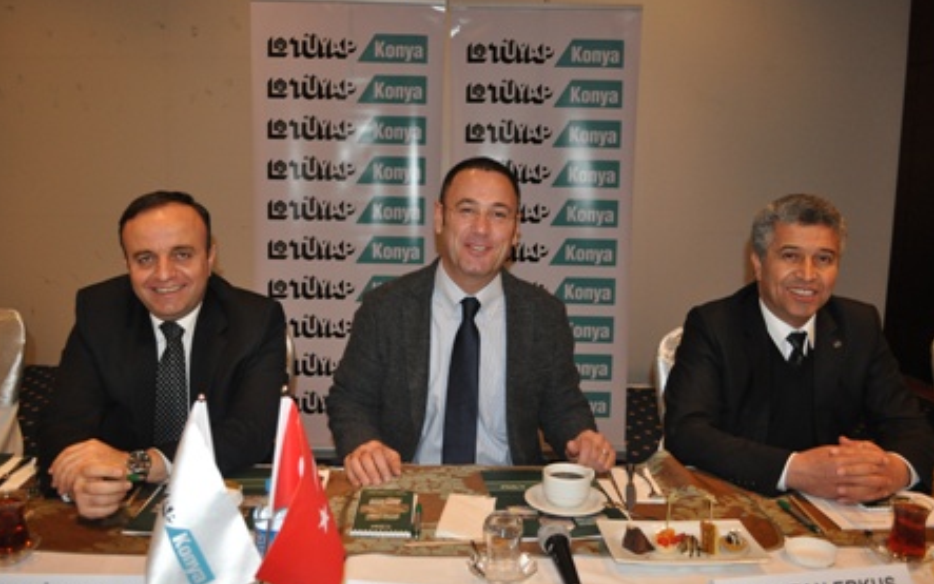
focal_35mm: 34
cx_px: 464
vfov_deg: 37.3
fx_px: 866
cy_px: 287
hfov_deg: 56.7
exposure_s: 1/60
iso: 800
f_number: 3.8
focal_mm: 22
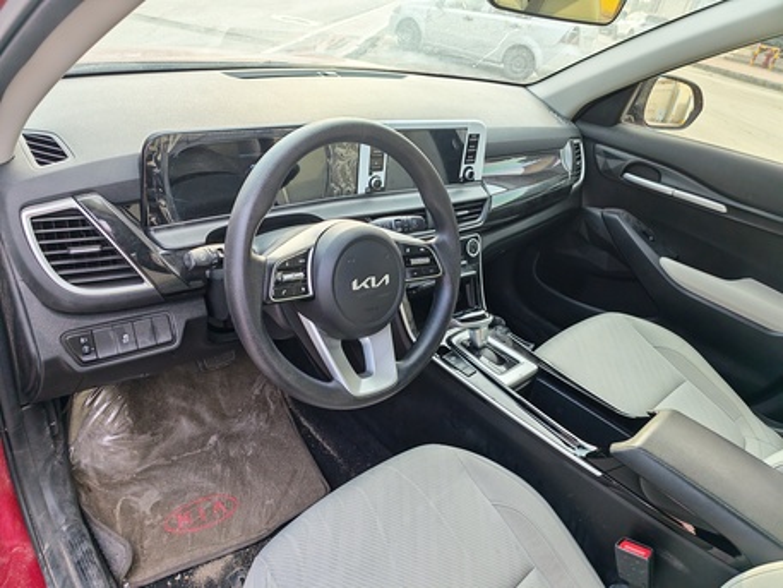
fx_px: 520
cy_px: 294
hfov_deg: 73.9
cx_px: 392
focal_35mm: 23
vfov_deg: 58.9
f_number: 1.6
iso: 50
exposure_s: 1/220
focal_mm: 5.4
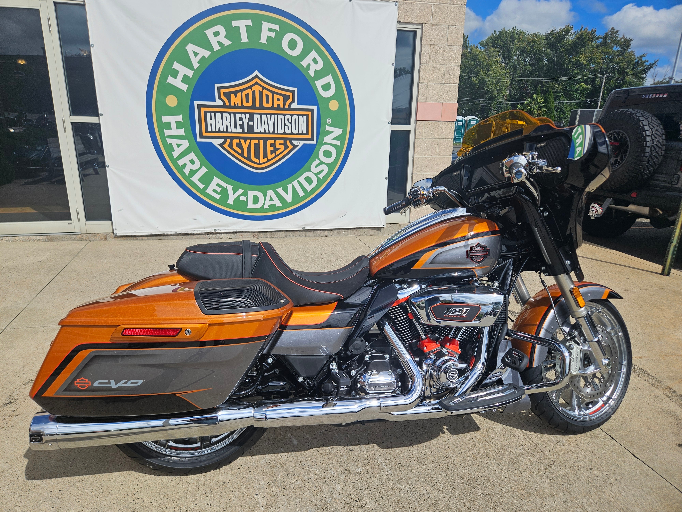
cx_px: 341
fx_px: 453
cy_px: 256
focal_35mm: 23
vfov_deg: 58.9
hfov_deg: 73.9
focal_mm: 5.4
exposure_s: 1/3608
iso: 25
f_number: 1.8
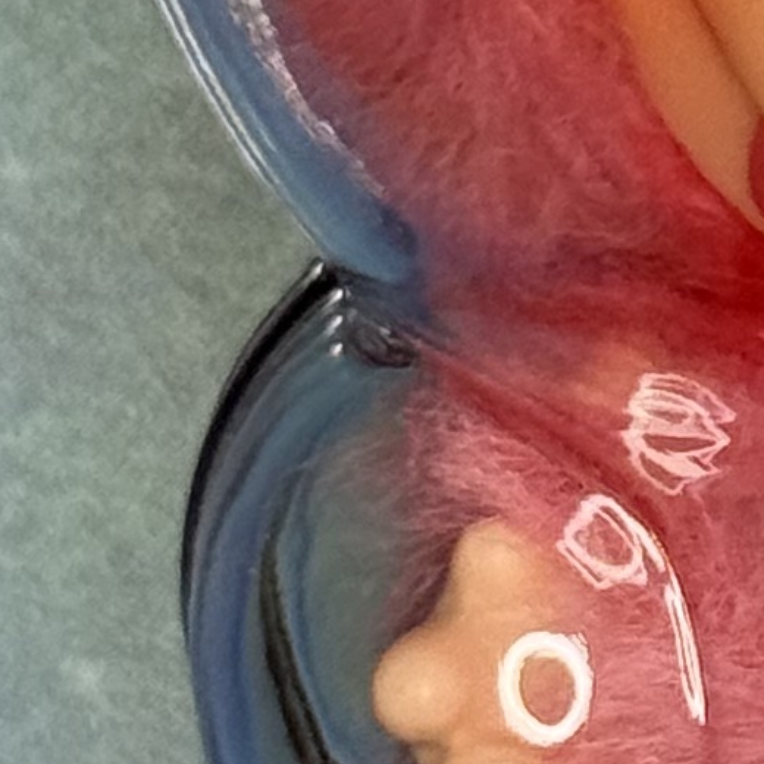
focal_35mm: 329
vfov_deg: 5.3
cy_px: 9
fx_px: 8215
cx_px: 1527
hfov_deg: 5.2
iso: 100
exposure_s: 1/413
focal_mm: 6.76
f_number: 1.78
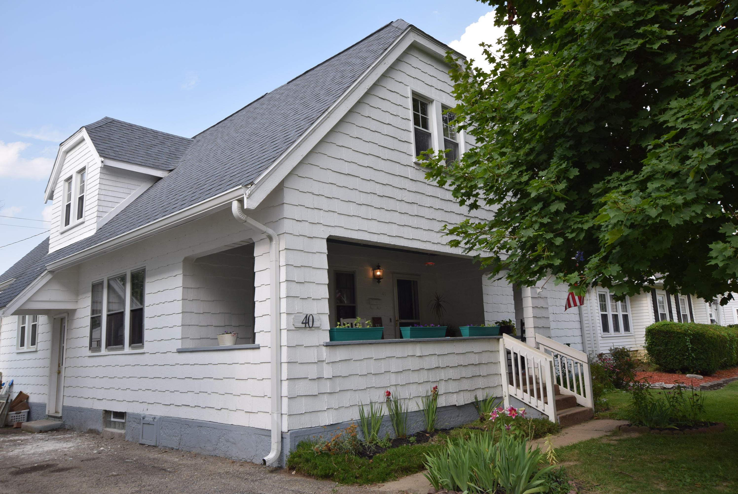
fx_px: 554
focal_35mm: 27
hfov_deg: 67.3
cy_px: 247
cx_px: 369
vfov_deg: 48.0
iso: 250
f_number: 8
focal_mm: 18
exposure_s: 1/250
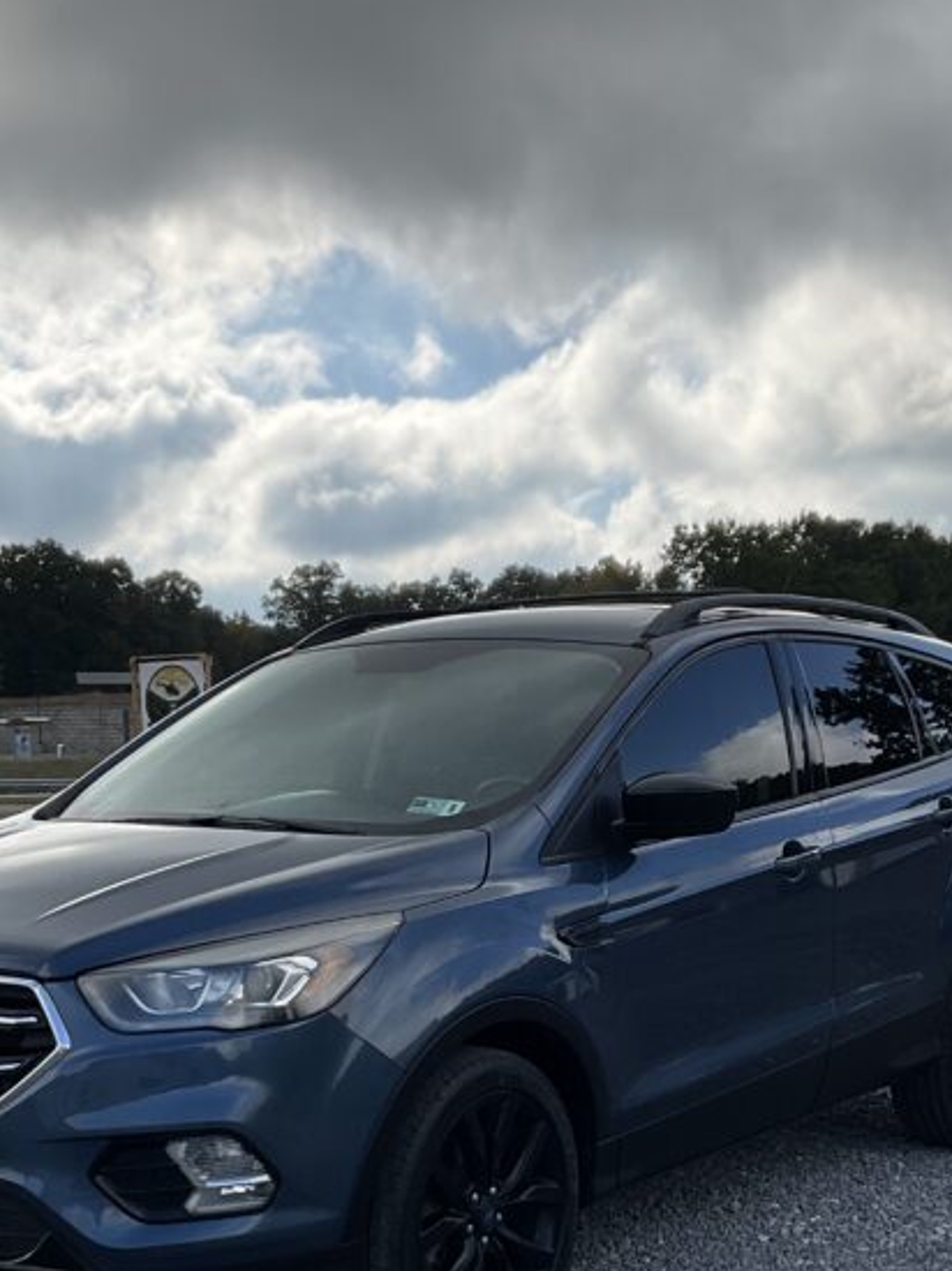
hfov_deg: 27.0
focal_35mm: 54
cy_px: 966
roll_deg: +1.1
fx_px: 1982
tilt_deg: -6.8
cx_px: 444
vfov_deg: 34.7
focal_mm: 3
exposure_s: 1/2667
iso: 16
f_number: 1.8
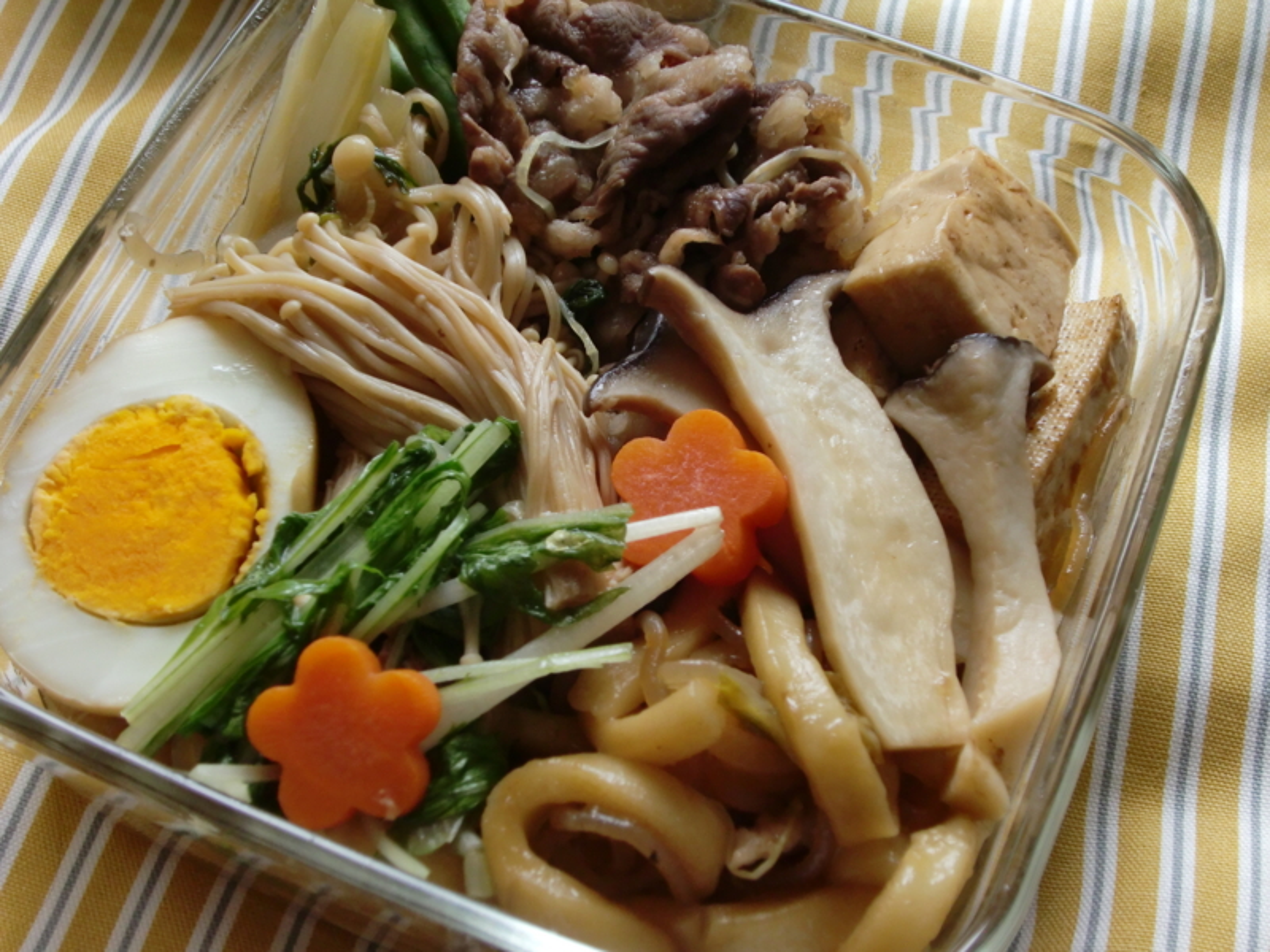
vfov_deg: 26.6
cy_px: 476
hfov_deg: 34.9
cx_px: 635
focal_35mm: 55
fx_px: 2018
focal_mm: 9.8
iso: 200
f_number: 3.6
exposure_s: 1/100
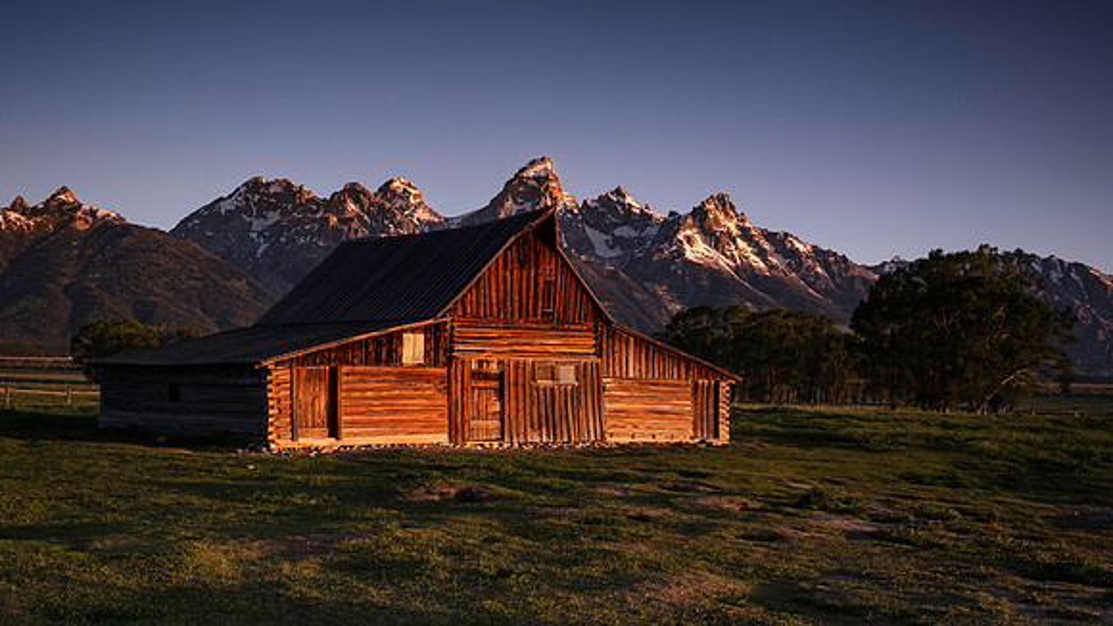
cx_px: 558
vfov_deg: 27.2
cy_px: 268
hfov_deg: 46.6
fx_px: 1293
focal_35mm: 44
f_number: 8
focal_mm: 27.5
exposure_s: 1/10
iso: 160
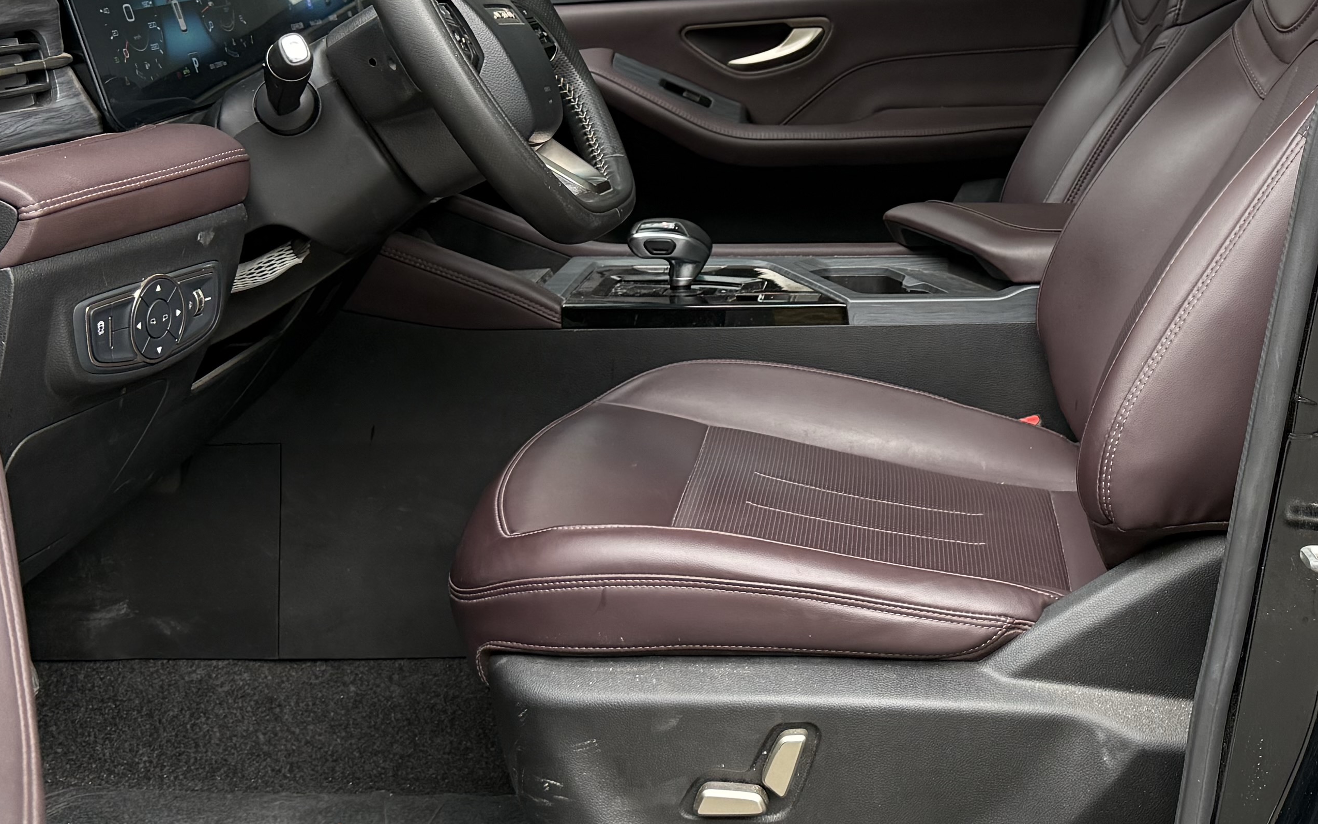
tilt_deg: -11.3
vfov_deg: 22.6
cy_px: 245
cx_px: 977
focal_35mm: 57
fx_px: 2047
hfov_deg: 35.0
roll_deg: -2.2
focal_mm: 6.76
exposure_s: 1/237
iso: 160
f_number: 1.78
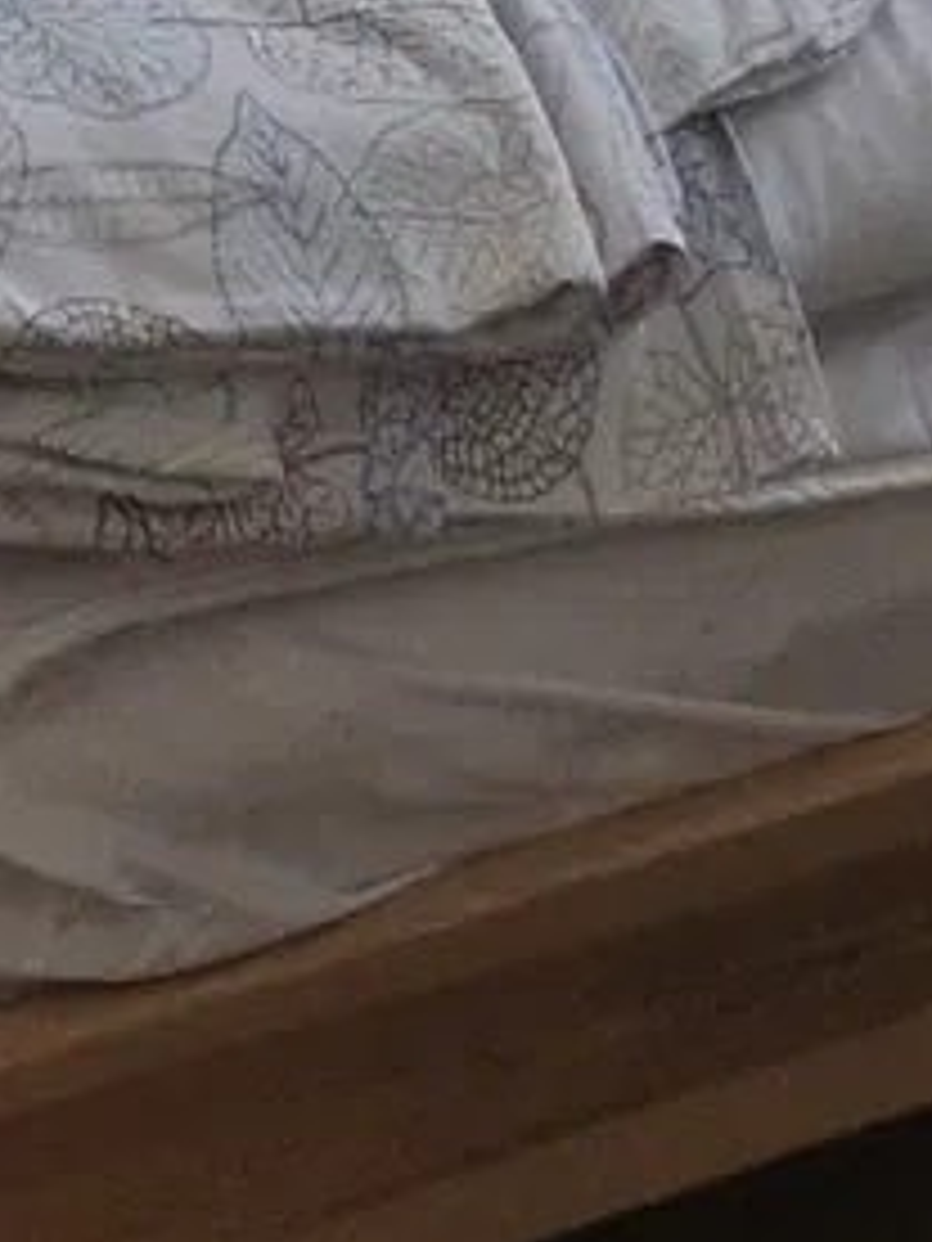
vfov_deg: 9.2
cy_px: -2270
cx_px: -437
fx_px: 6390
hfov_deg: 8.2
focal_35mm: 178
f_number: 1.8
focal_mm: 5.54
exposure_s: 1/180
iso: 160
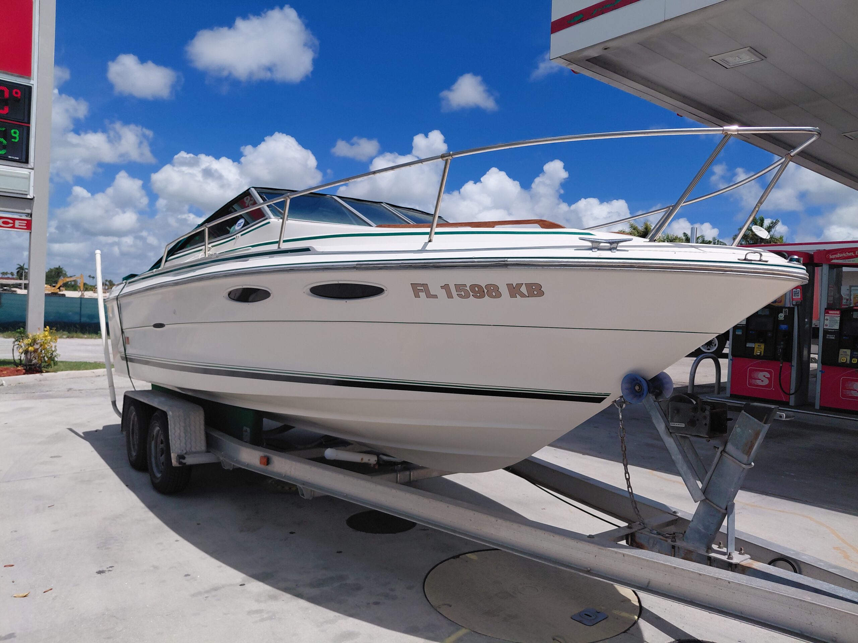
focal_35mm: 25
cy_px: 322
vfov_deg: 54.9
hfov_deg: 69.4
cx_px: 429
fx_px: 620
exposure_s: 1/6460
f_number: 1.8
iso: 50
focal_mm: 4.69
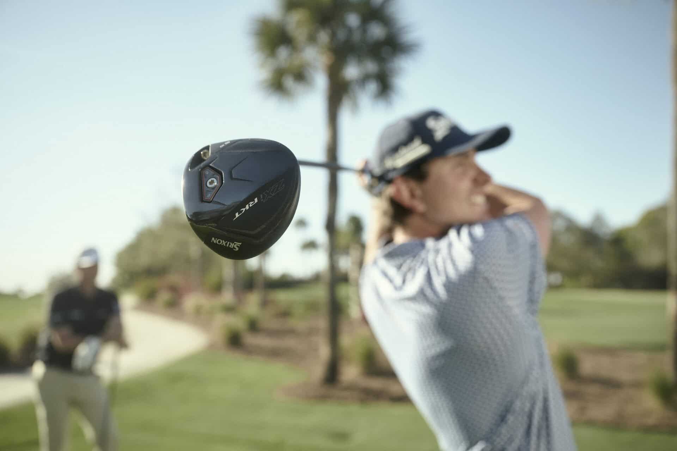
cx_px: 338
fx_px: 602
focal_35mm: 32
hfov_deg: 58.7
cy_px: 226
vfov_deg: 41.1
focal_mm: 32
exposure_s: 1/4000
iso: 640
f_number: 4
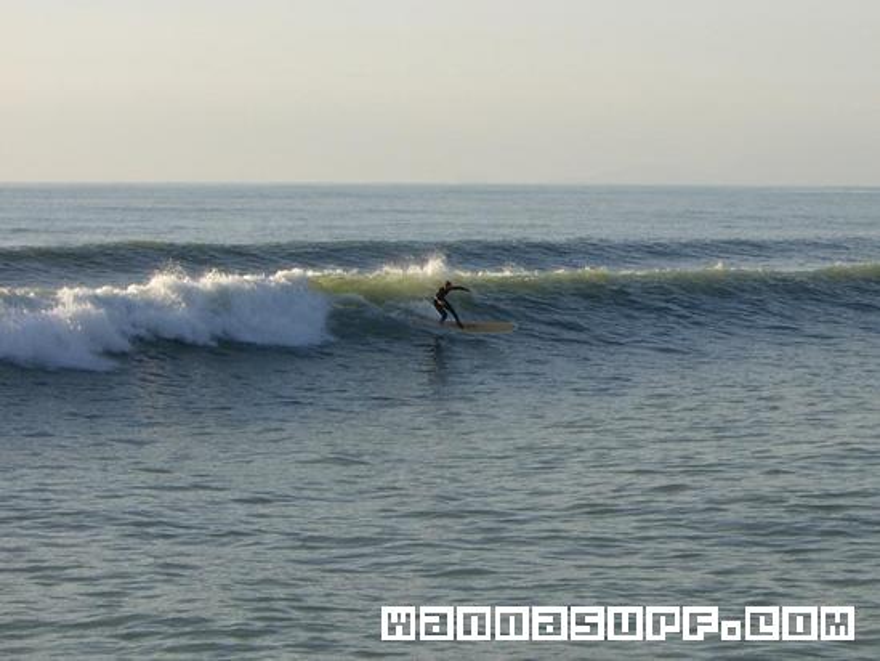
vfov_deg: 18.7
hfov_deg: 24.7
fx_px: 2009
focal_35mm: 79
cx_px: 440
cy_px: 330
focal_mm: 12.8
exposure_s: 1/250
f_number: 6.5
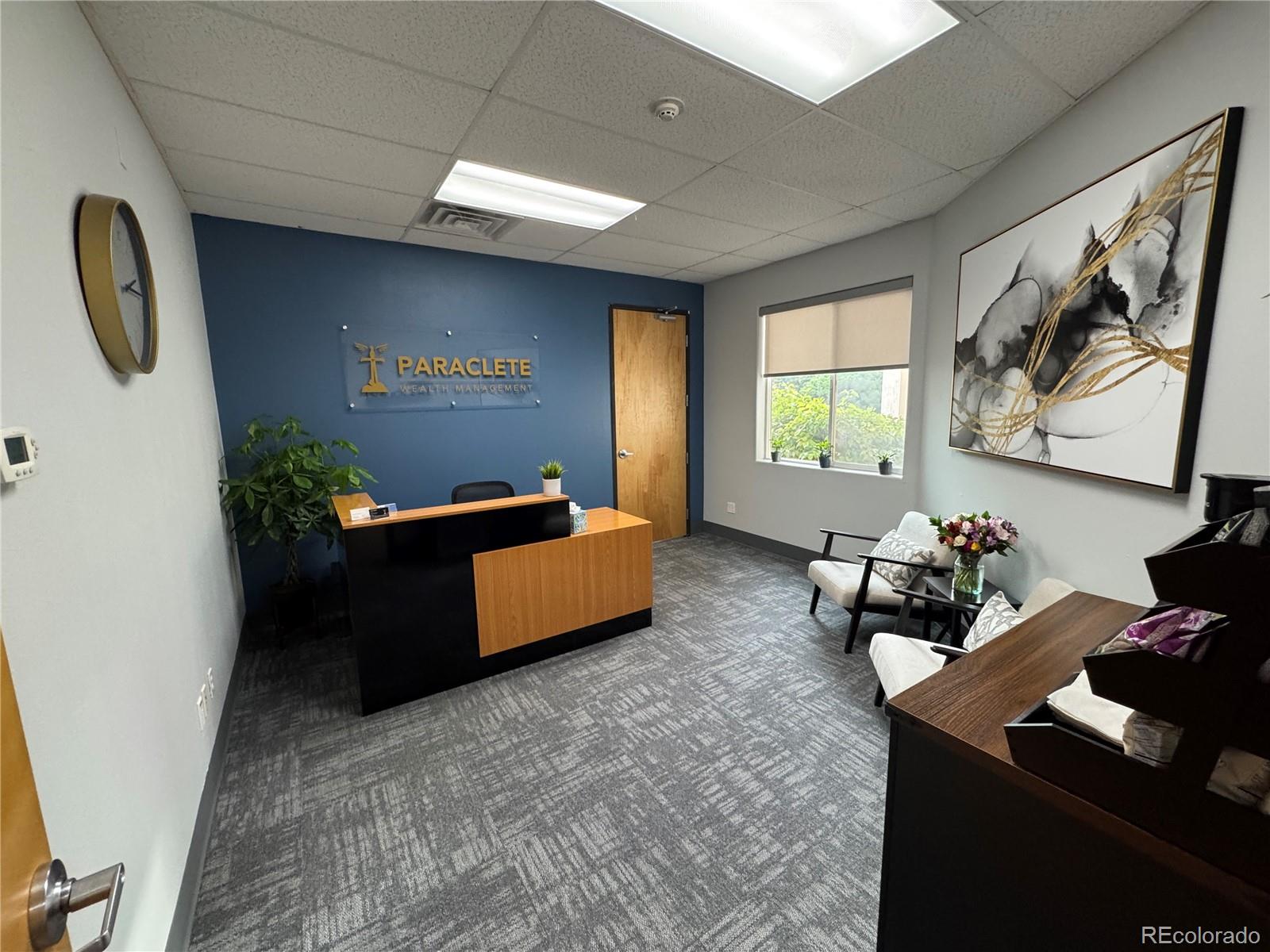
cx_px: 635
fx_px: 514
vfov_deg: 85.7
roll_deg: +1.1
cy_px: 476
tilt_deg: -9.2
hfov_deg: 102.1
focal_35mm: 14
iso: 320
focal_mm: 2.22
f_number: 2.2
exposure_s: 1/60
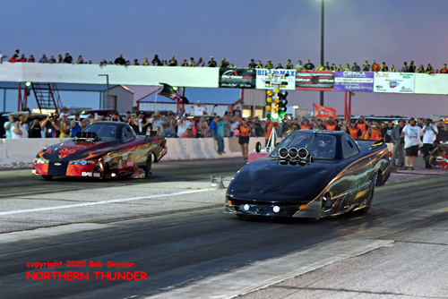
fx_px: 1307
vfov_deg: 13.1
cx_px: 224
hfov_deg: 19.4
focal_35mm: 105
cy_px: 150
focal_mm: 70
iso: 640
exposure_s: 1/250
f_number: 2.8
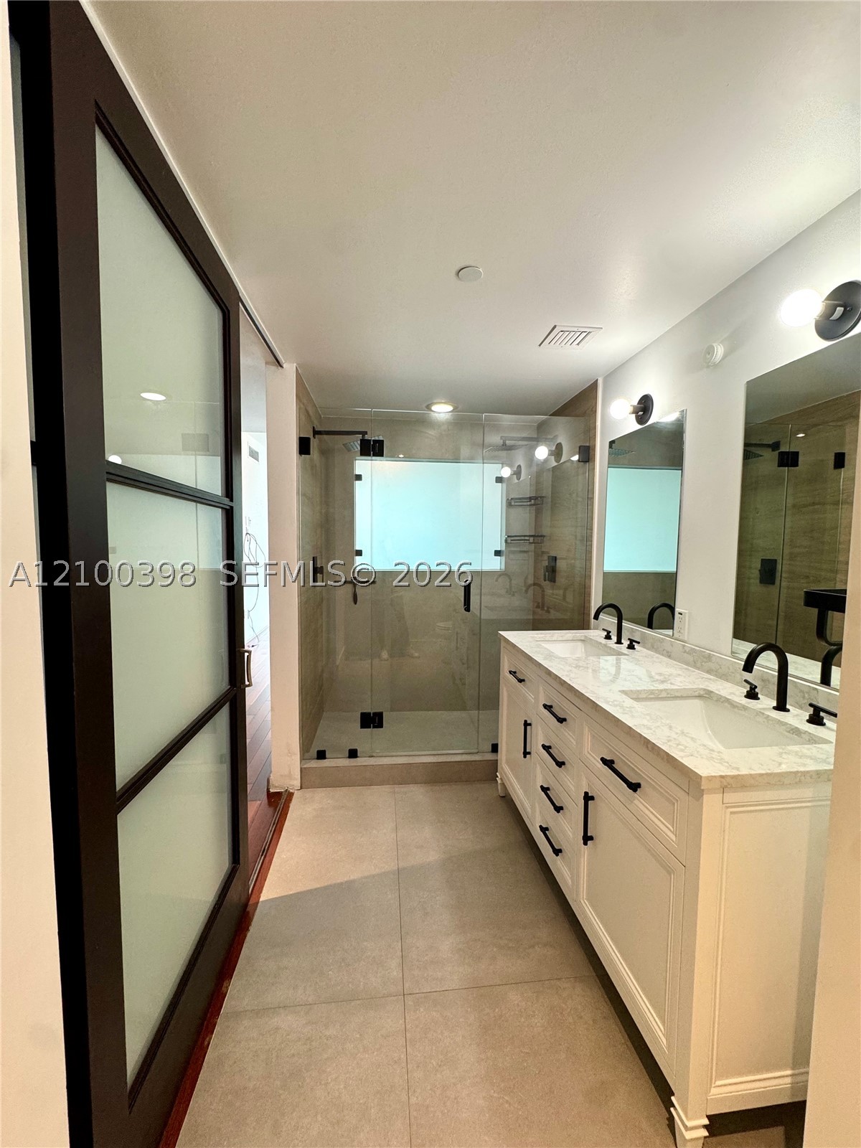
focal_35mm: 14
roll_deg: -0.2
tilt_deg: -3.8
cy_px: 574
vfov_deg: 102.1
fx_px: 464
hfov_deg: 85.7
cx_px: 430
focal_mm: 2.22
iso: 200
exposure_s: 1/60
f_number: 2.2
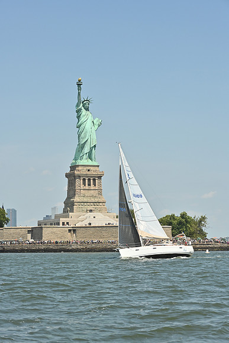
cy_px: 172
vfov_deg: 21.5
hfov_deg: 14.4
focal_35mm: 95
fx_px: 906
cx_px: 114
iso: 320
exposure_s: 1/1250
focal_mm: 95
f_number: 9
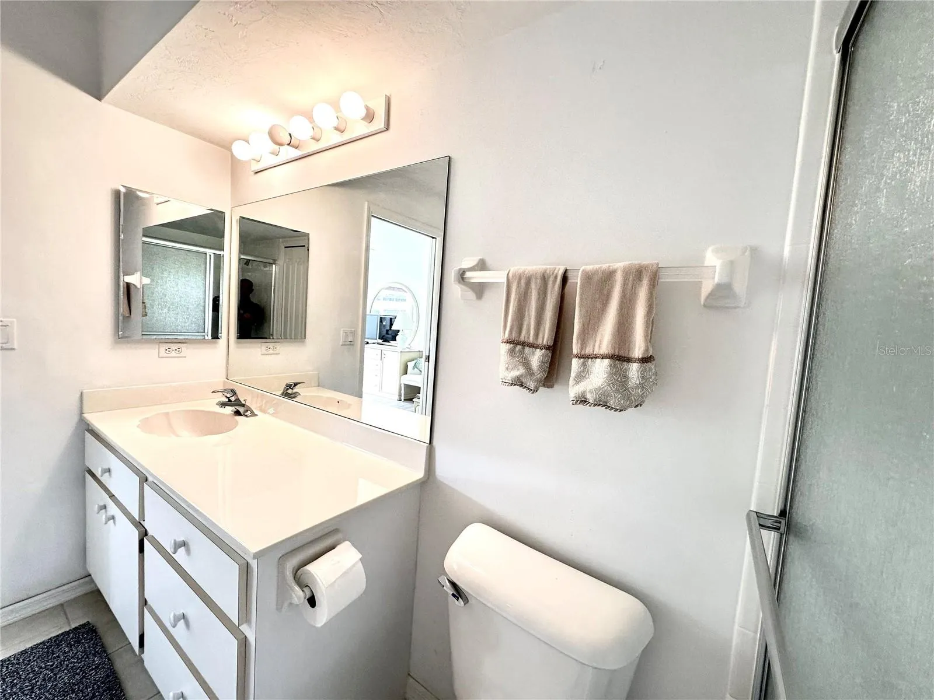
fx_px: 378
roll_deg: -3.9
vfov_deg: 85.7
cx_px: 467
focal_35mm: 14
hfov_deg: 102.1
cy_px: 350
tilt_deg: -4.8
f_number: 2.2
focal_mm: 2.22
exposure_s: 1/120
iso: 160
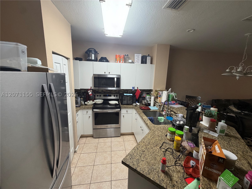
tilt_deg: -10.4
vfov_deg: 85.7
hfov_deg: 102.1
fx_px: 102
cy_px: 94
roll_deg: -1.5
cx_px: 126
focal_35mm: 14
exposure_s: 1/60
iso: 200
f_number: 2.2
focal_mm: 2.22
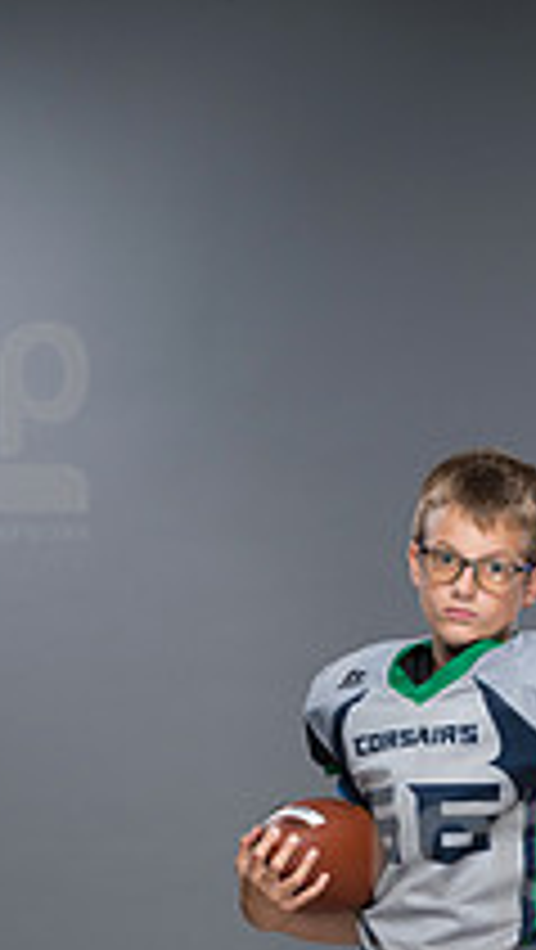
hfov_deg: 6.8
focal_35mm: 179
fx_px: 4514
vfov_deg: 11.9
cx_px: 477
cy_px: 900
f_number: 6.3
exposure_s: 1/250
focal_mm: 80
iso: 320
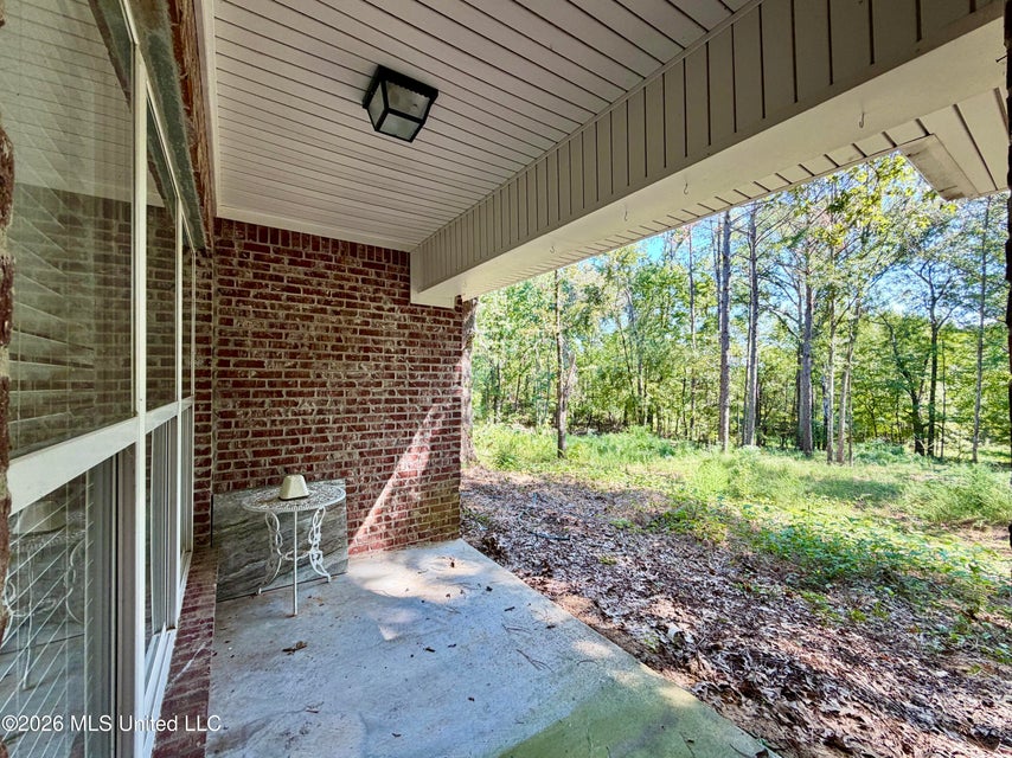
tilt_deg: -0.2
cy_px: 379
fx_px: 409
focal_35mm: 14
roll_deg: +0.3
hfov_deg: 102.1
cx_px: 506
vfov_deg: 85.6
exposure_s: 1/121
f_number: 2.2
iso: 64
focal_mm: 2.22
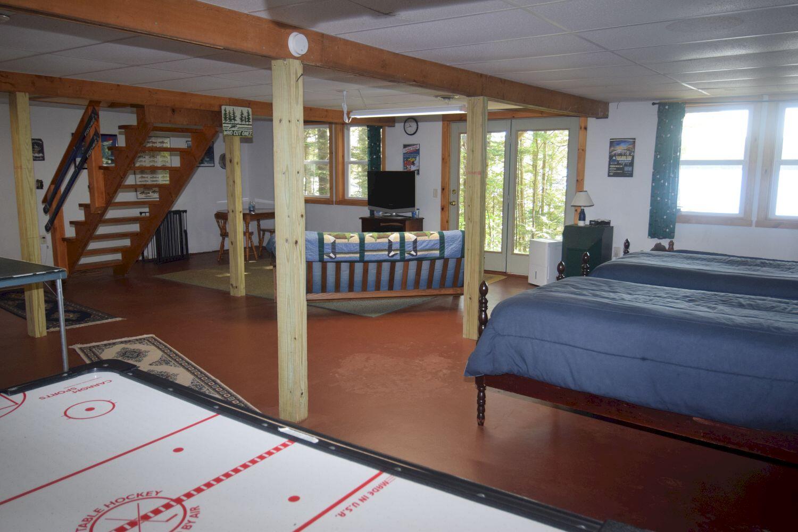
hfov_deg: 67.4
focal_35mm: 27
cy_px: 266
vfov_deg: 47.9
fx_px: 598
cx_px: 399
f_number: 5
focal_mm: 18
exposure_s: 1/100
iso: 800
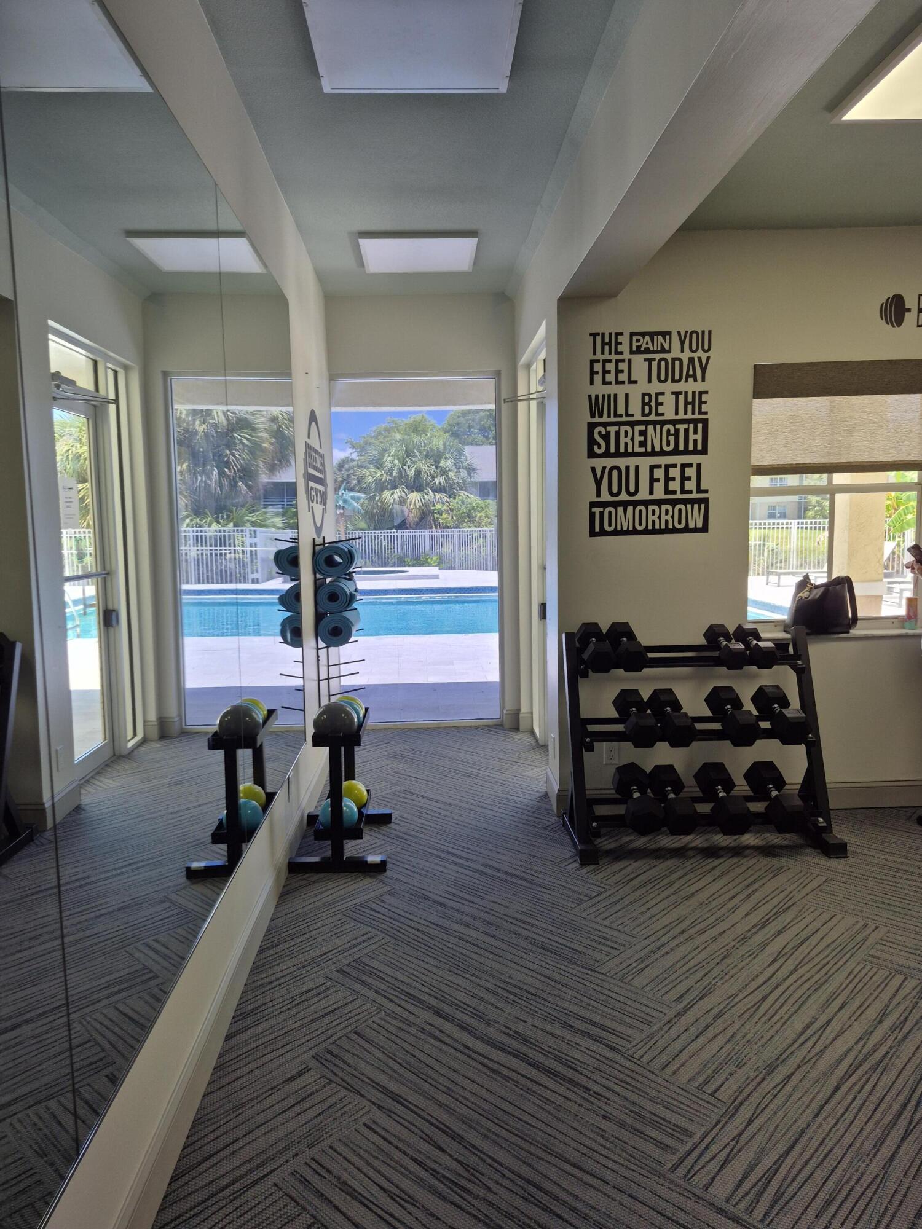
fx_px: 817
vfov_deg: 73.9
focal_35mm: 23
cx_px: 461
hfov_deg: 58.9
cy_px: 614
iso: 25
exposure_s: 1/329
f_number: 1.8
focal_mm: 5.4
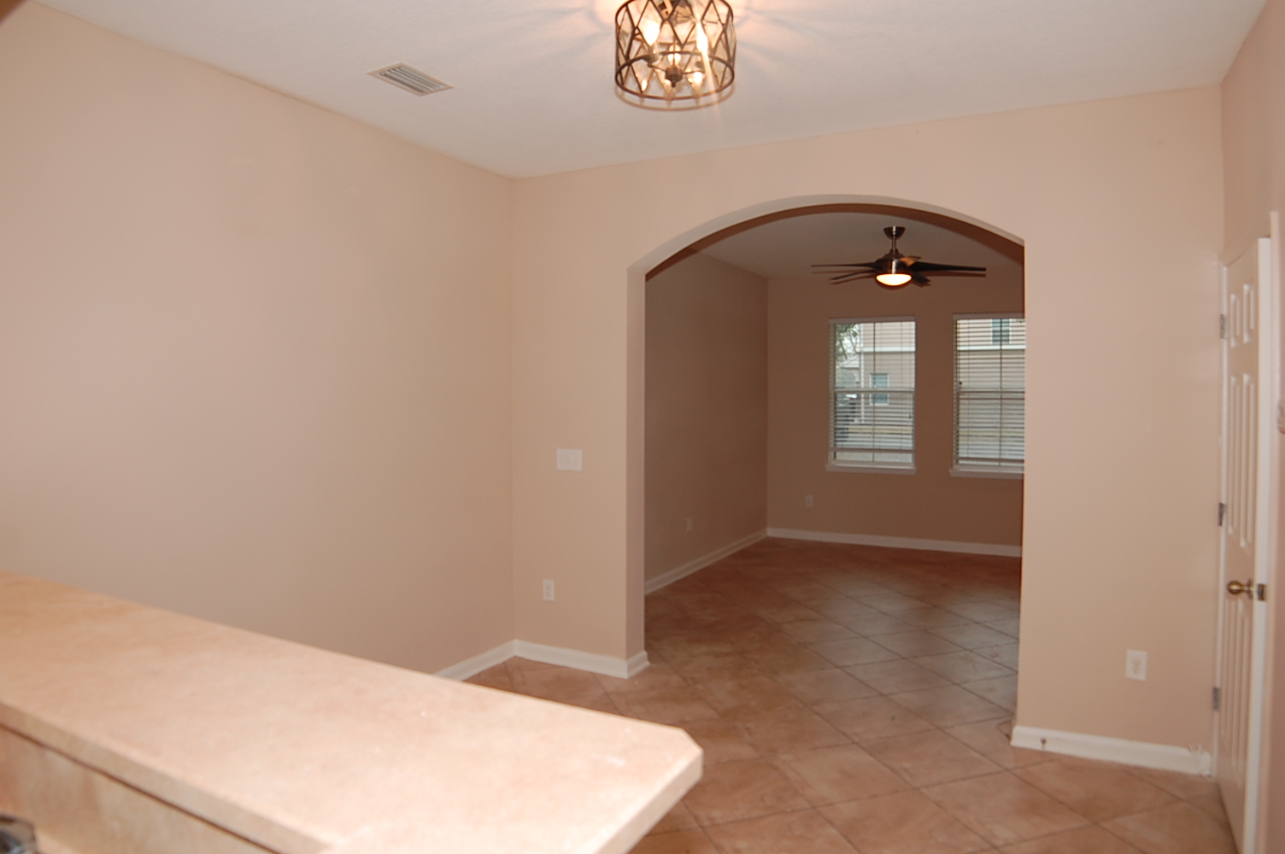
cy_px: 427
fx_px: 749
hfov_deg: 81.3
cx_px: 642
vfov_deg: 59.4
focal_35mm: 21
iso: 200
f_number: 4
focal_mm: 14
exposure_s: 1/50
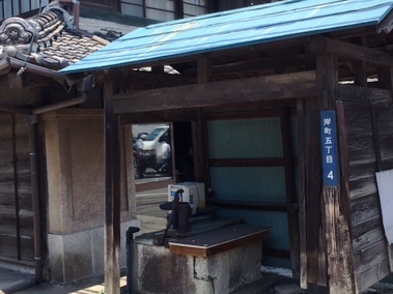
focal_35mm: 49
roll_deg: +4.8
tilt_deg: -1.1
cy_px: 123
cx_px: 210
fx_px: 556
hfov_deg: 38.9
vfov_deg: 29.6
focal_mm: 4.15
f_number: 2.2
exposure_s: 1/761
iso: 25
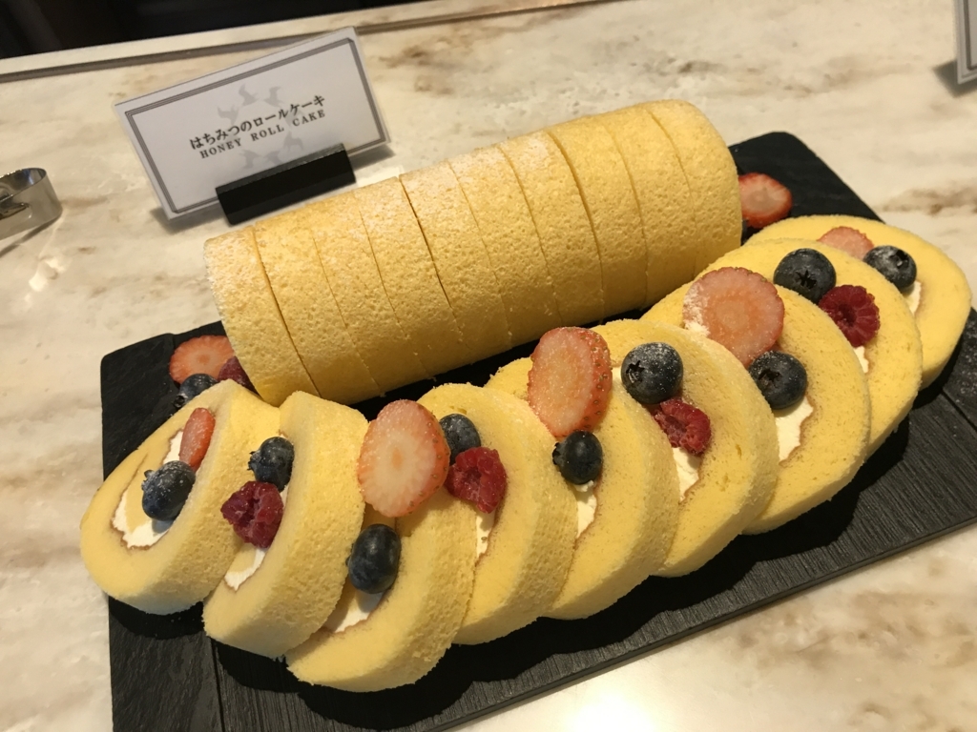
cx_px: 488
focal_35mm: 28
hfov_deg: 63.4
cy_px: 366
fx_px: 790
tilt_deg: -50.3
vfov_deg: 49.7
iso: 32
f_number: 1.8
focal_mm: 3.99
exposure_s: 1/30
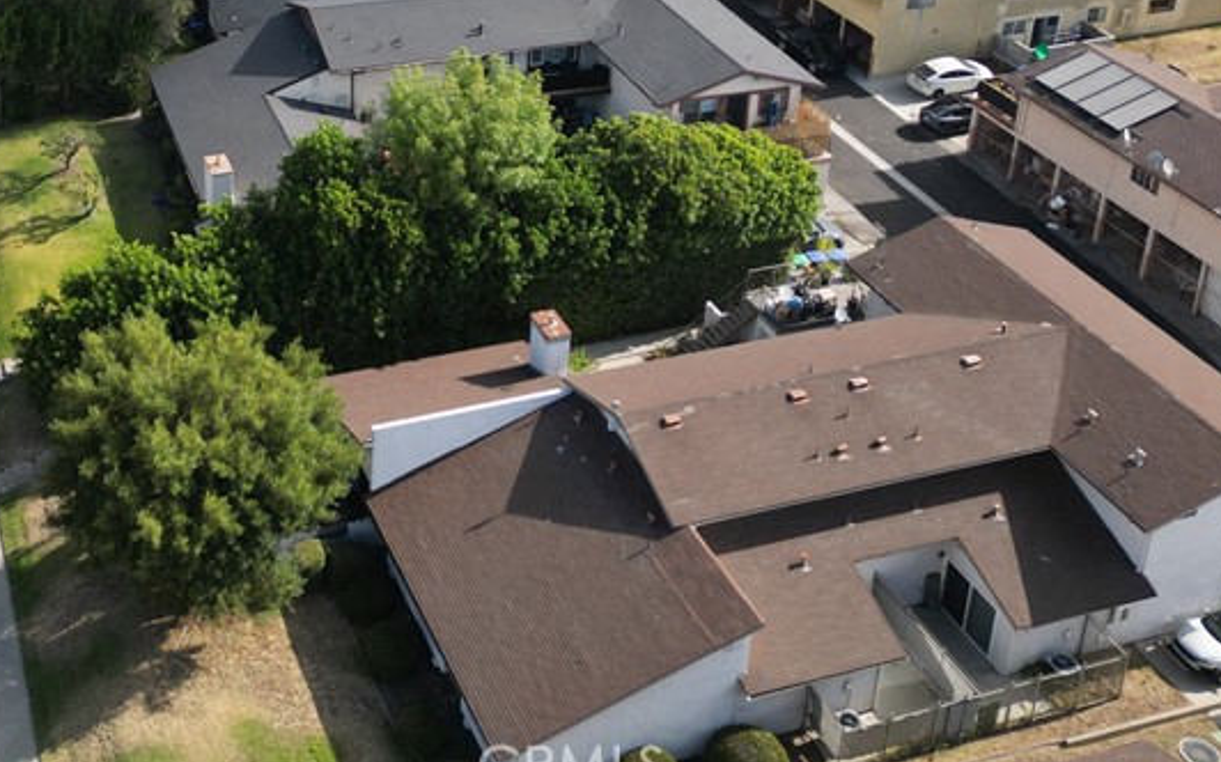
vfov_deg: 24.5
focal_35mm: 49
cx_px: 262
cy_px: -83
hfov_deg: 39.6
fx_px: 1630
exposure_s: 1/2000
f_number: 1.7
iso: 200
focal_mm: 6.72
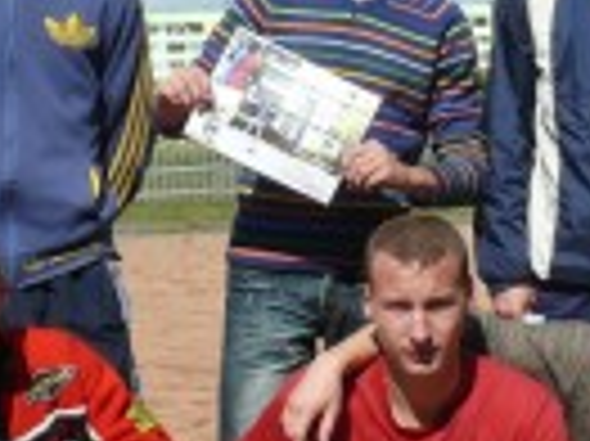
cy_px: 104
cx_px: 631
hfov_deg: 13.0
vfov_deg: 9.9
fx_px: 2554
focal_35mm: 150
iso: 100
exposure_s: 1/400
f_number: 7.1
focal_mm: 7.4
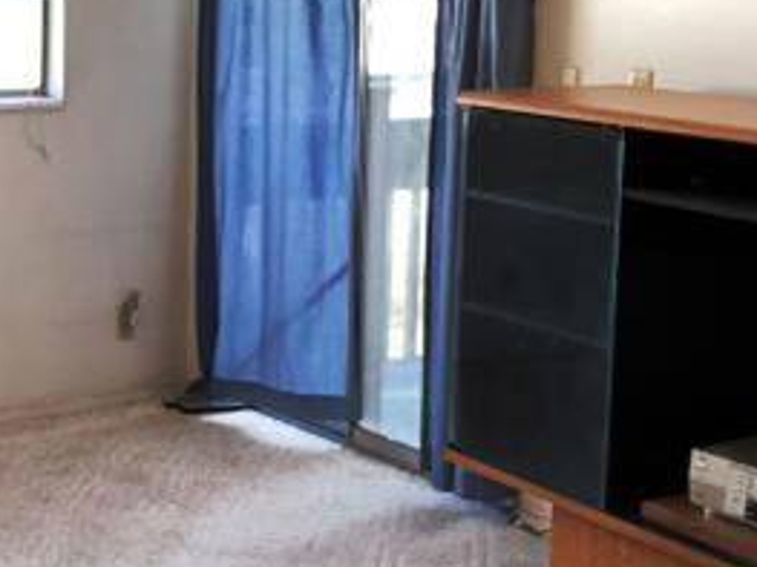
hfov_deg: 24.7
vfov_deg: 18.8
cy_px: 164
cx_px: 184
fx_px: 1705
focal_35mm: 78
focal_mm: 2.87
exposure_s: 1/60
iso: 200
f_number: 2.2
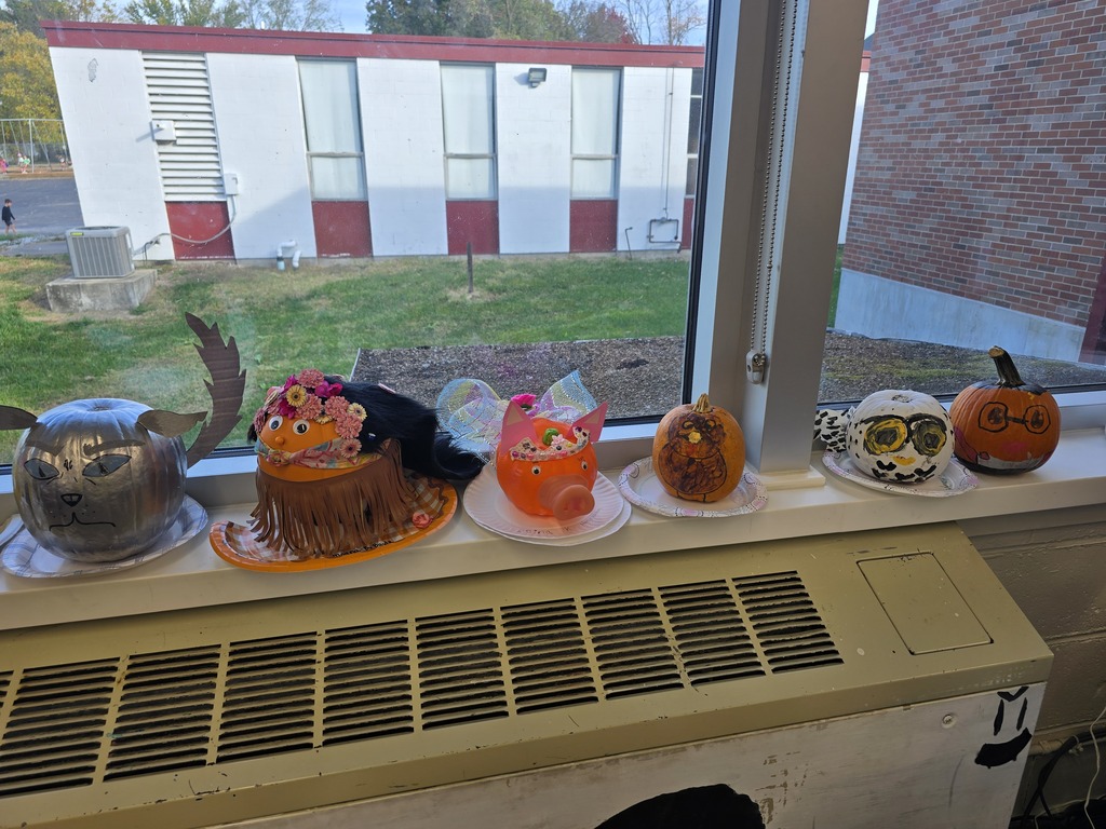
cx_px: 553
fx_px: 735
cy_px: 414
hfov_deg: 73.9
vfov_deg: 58.9
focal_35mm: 23
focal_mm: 6.3
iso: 16
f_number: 1.7
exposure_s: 1/120
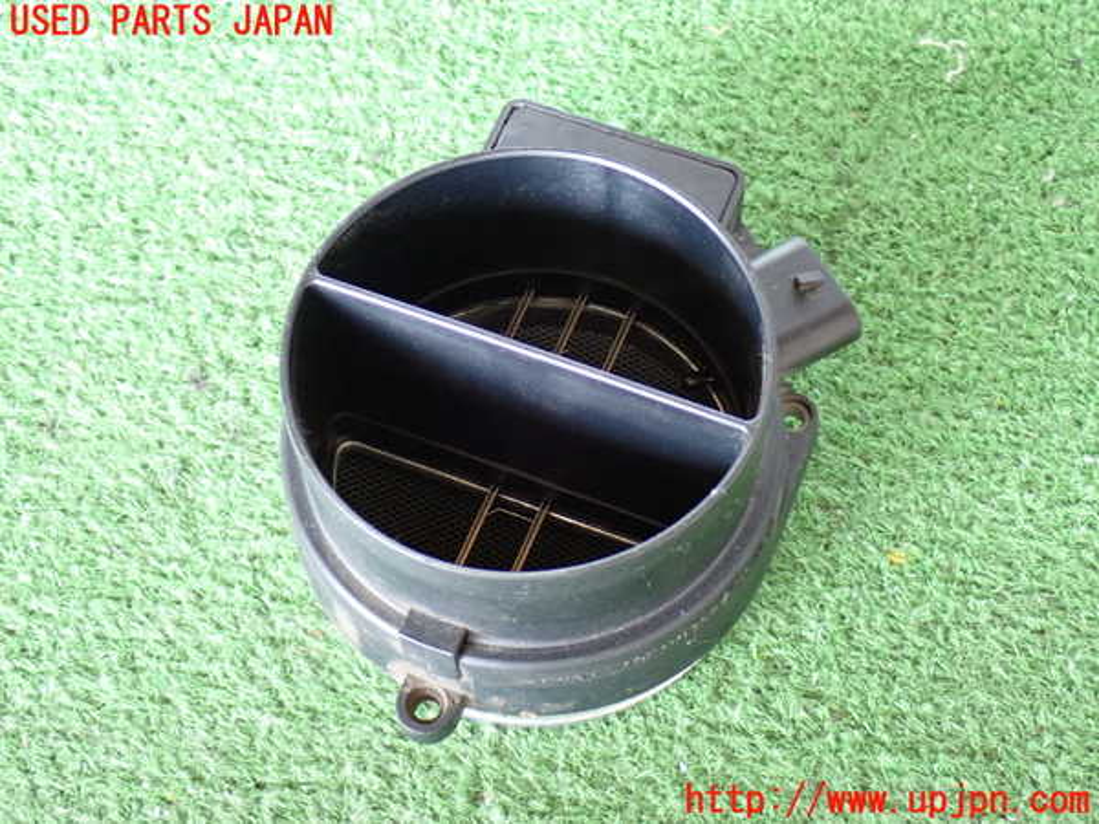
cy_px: 412
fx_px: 1841
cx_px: 550
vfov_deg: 25.2
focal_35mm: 58
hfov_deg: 33.2
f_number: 3.5
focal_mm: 10.35
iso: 800
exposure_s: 1/40
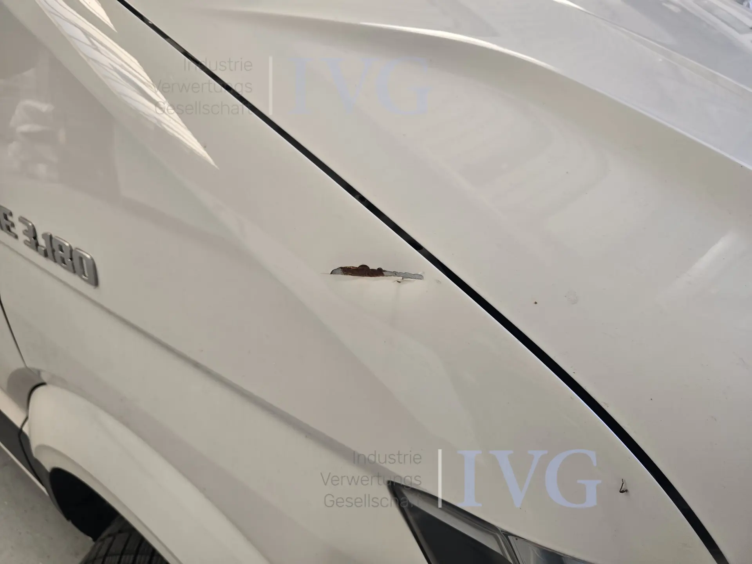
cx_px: 376
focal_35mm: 23
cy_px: 282
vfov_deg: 58.9
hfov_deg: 73.9
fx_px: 500
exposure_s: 1/180
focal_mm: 6.3
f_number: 1.7
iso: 100
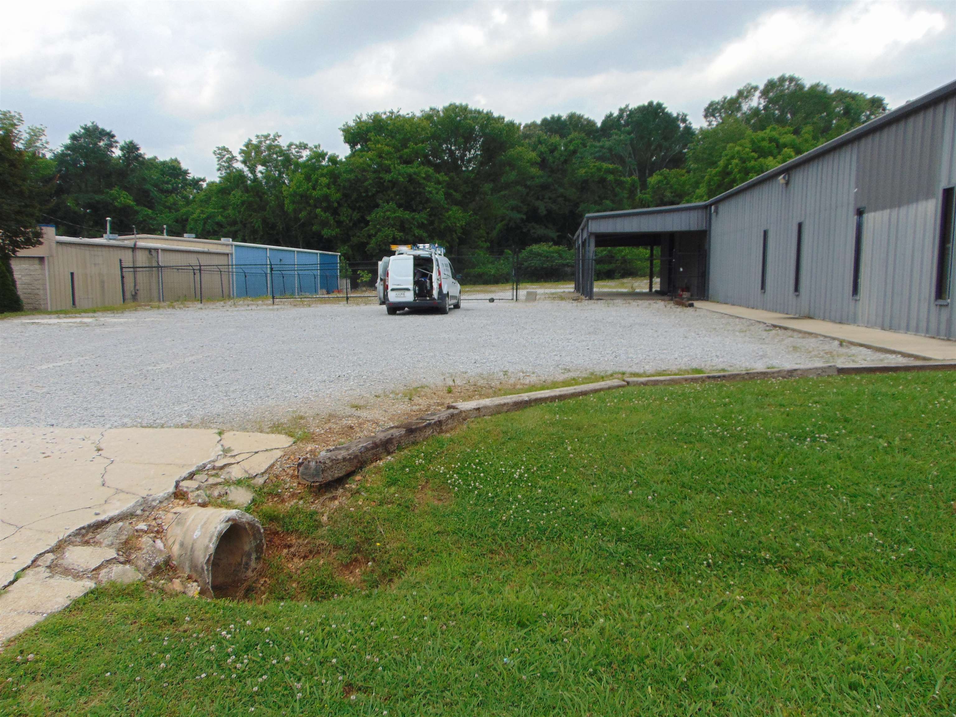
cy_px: 358
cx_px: 478
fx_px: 690
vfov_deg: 54.9
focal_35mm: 25
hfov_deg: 69.4
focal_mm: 4.5
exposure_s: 1/200
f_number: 7.7
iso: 80
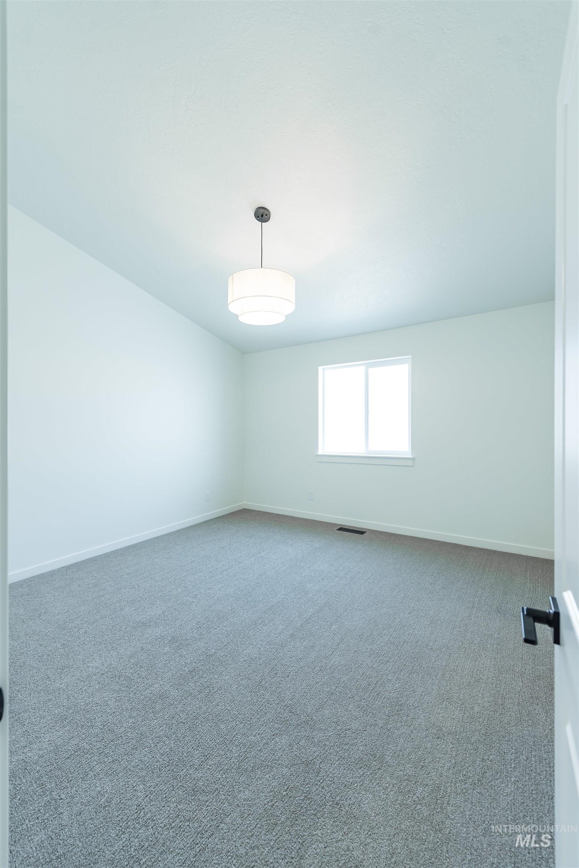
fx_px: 337
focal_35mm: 14
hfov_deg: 81.3
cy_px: 434
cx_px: 290
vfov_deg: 104.2
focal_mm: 14
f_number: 4.5
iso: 800
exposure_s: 1/160
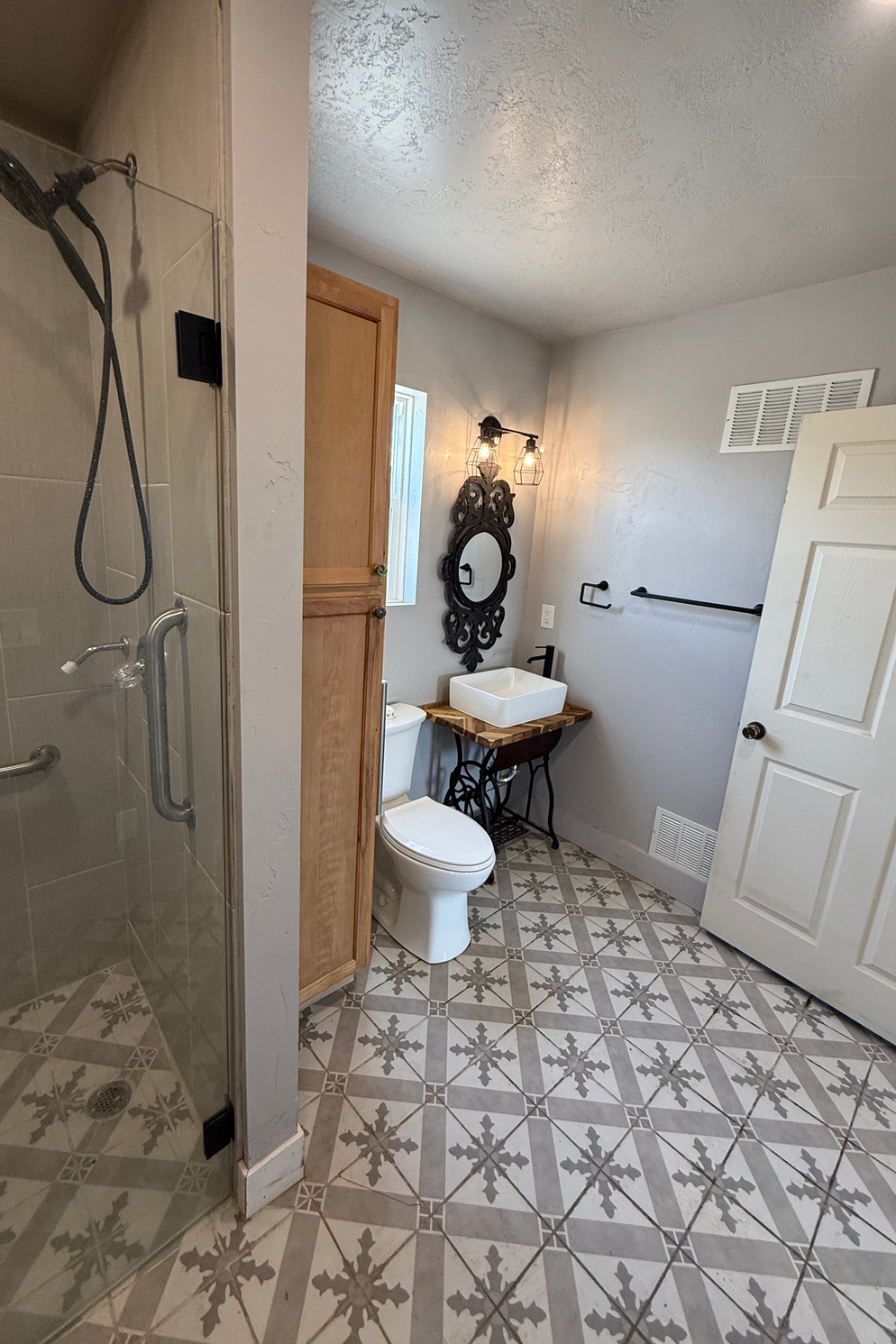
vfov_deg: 100.4
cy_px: 655
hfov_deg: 77.3
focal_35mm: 15
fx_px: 560
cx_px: 428
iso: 200
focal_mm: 2.22
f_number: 2.2
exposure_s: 1/120
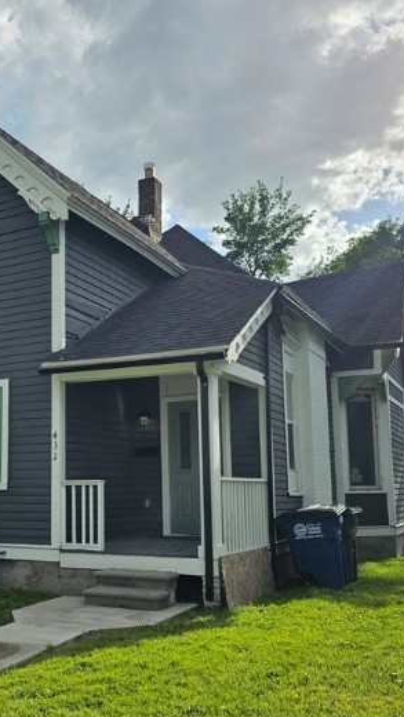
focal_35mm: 37
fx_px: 704
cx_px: 91
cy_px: 397
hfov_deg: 31.3
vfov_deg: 53.9
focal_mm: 6.3
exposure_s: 1/1218
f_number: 1.7
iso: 10
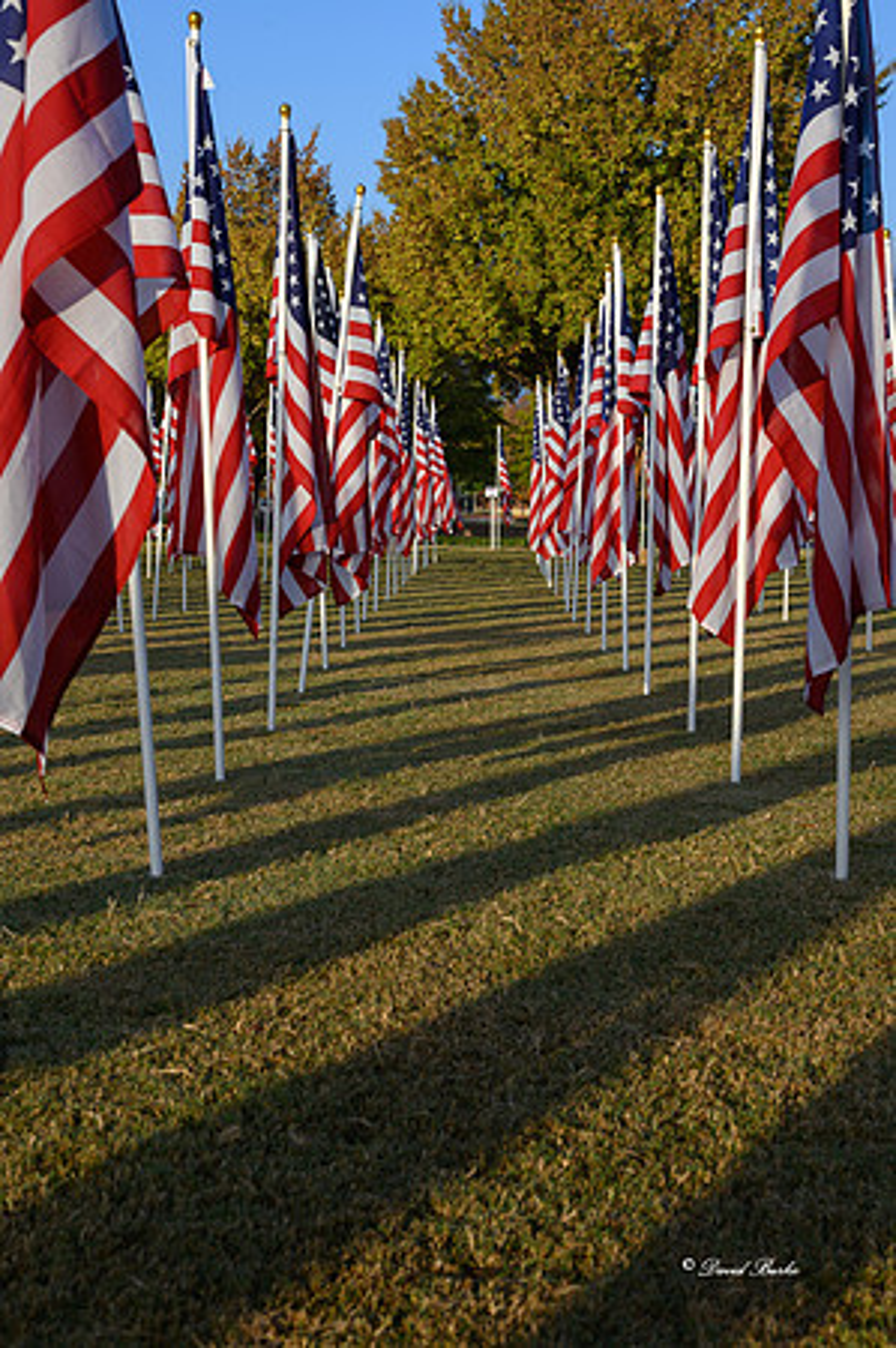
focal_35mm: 54
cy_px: 674
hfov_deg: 25.0
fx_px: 2021
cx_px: 448
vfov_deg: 36.9
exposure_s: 1/80
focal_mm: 54
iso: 100
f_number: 11
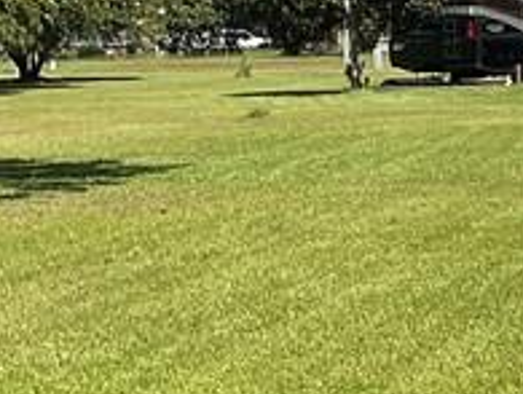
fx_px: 2301
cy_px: -35
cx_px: 941
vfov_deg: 9.7
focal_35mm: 152
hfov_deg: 11.9
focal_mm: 3
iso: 16
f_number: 1.8
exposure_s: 1/1577
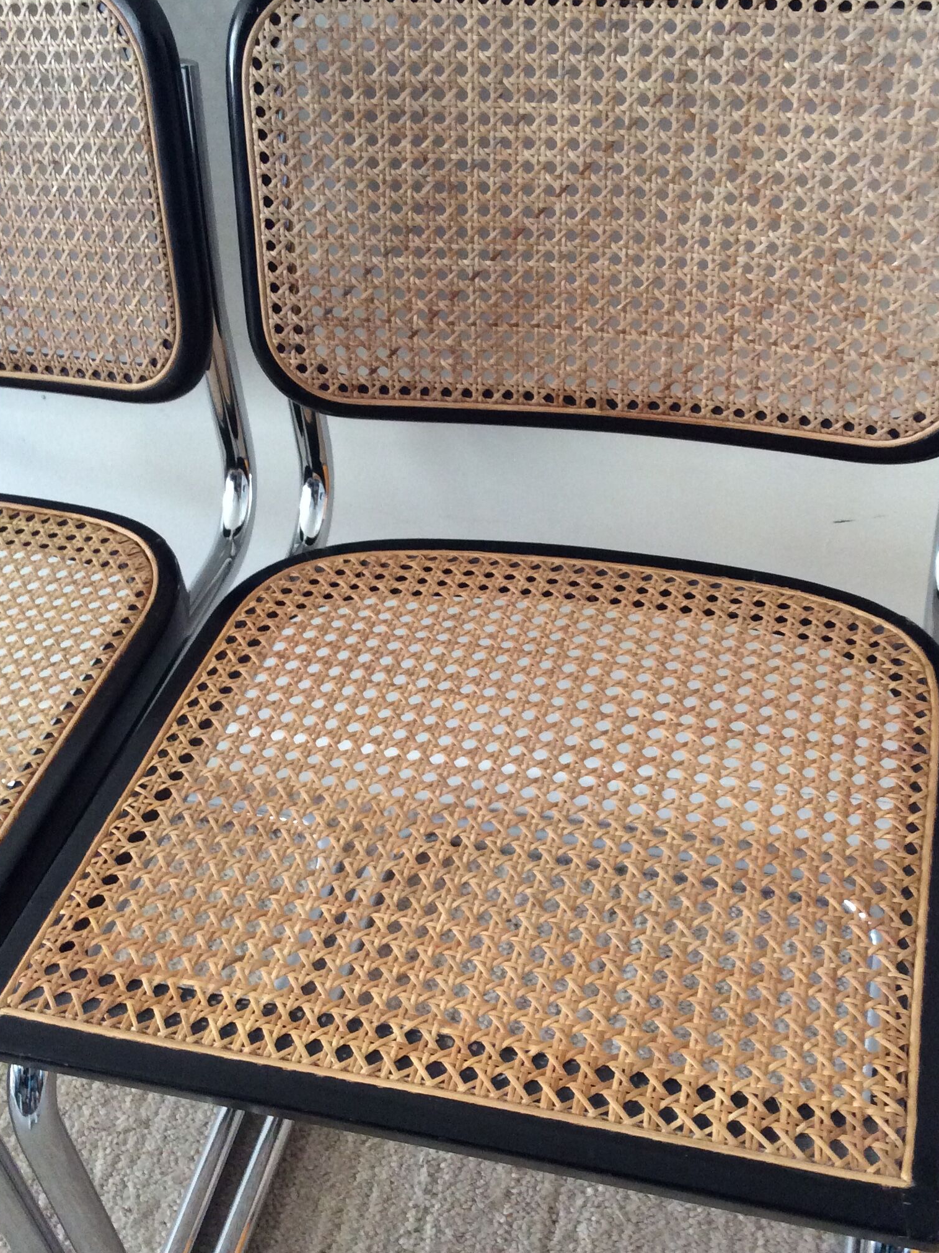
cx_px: 482
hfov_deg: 35.1
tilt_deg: -42.9
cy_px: 658
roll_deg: +8.1
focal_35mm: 41
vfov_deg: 45.8
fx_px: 1483
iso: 160
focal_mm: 3.3
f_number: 2.4
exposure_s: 1/25
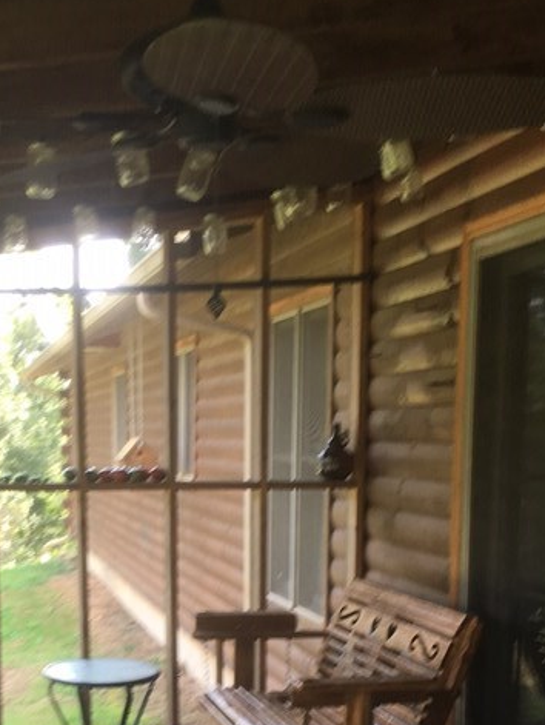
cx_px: 86
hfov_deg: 22.9
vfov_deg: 29.3
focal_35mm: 63
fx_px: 1321
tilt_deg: -11.3
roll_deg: +0.4
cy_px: 668
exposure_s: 1/40
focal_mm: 4.15
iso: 25
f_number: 2.2
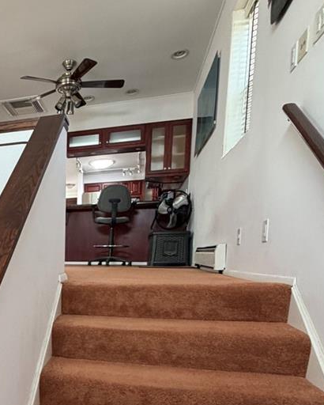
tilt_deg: -6.1
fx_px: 383
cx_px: -5
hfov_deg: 39.9
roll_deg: -0.3
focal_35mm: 32
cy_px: 309
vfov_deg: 52.9
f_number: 2.2
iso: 200
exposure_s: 1/60
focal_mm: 2.22
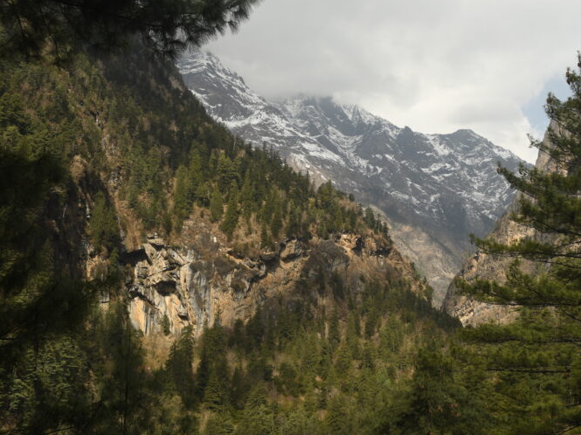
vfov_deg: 35.9
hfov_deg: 46.7
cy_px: 222
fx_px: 671
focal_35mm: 40
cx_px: 335
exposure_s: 1/1000
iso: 400
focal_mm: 24
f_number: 7.1
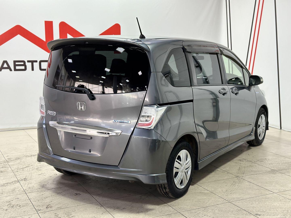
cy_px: 109
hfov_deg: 39.7
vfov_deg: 30.3
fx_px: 404
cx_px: 146
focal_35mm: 48
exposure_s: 1/100
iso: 160
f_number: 1.78
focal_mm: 6.86
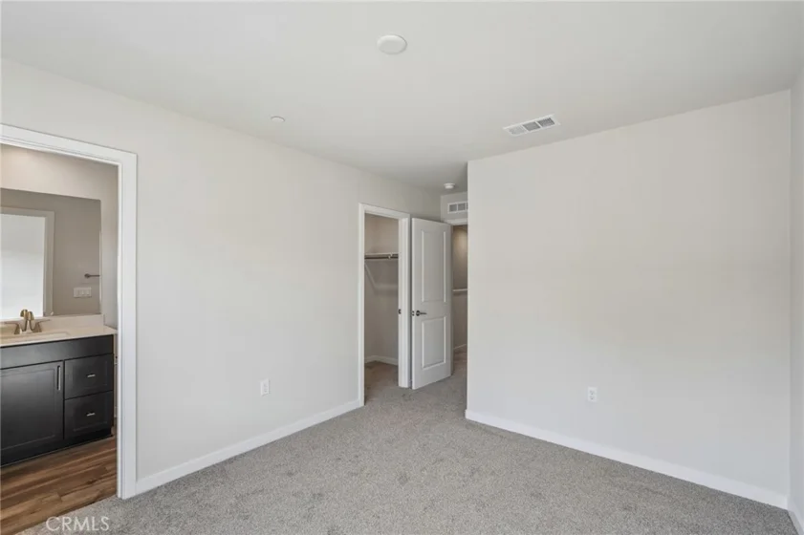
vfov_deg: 73.7
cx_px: 402
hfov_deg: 96.8
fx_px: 357
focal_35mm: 16
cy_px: 268
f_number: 8
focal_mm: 16
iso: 250
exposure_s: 1/30
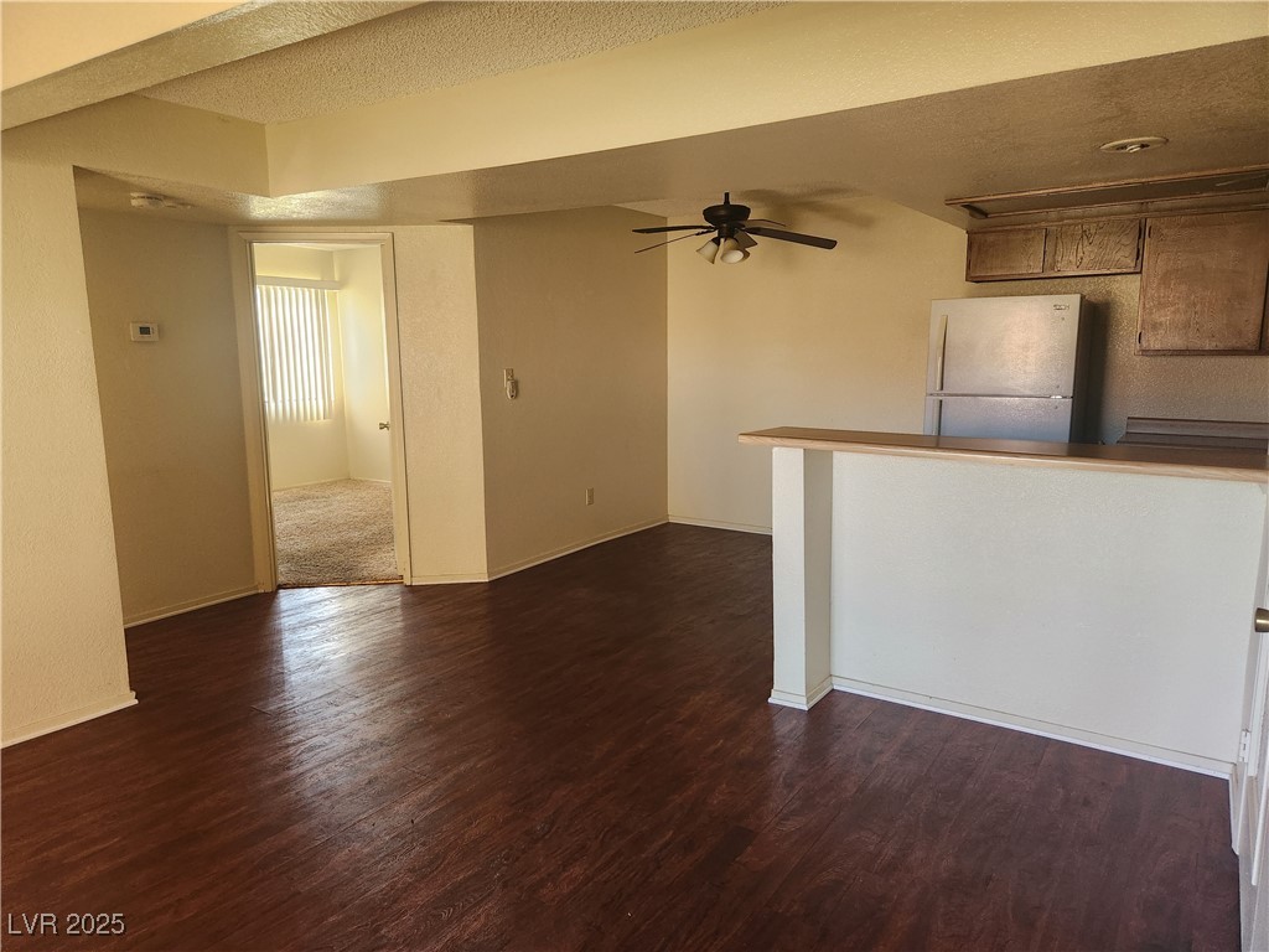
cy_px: 476
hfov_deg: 73.9
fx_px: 843
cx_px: 634
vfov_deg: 58.9
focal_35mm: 23
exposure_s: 1/120
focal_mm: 5.4
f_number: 1.8
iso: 500
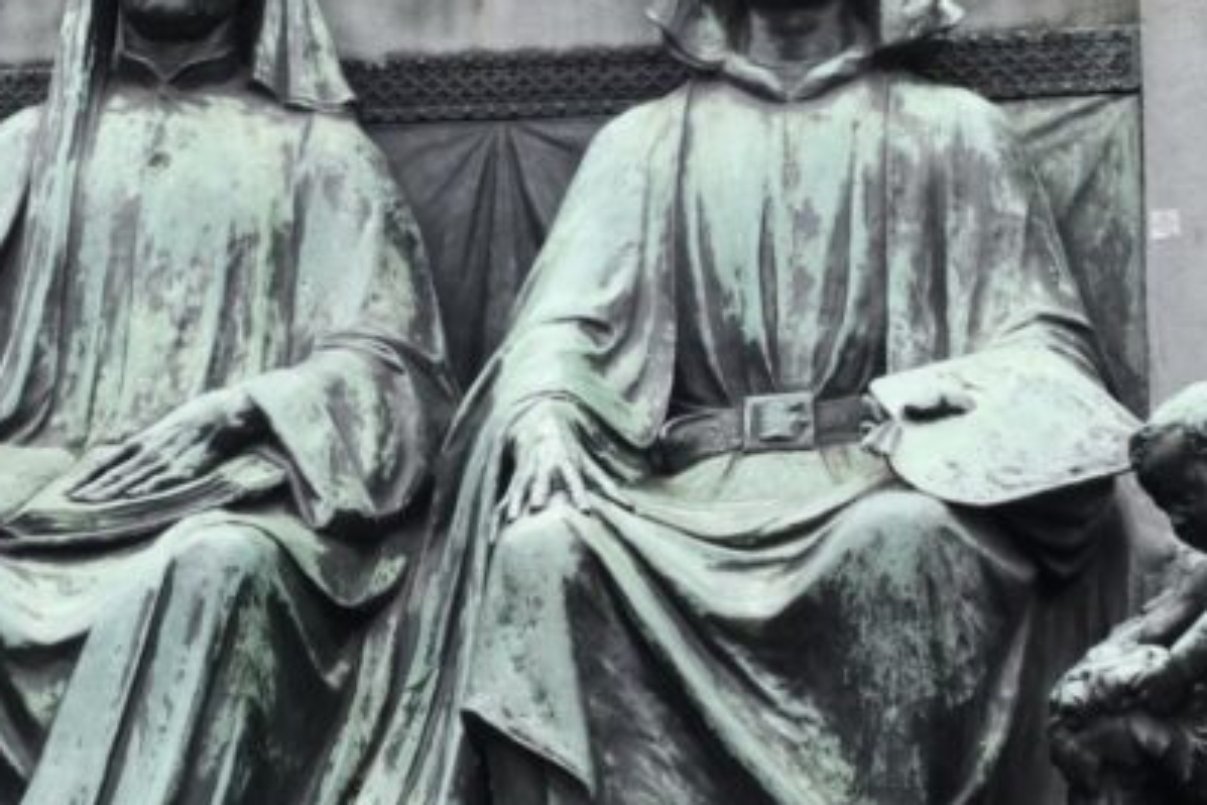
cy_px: 177
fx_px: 6705
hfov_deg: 10.3
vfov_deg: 6.9
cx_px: 590
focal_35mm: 200
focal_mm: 29.15
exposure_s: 1/80
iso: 200
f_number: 4.5
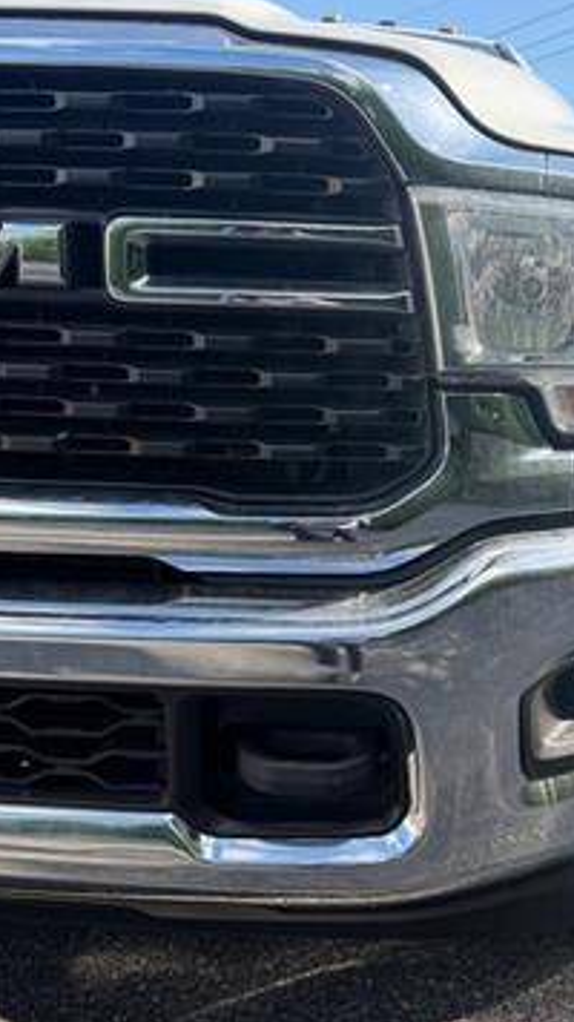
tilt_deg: -9.0
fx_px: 1002
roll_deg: +0.3
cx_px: 344
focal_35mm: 37
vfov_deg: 54.0
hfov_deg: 31.9
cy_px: 488
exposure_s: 1/1493
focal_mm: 6.76
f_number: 1.78
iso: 100
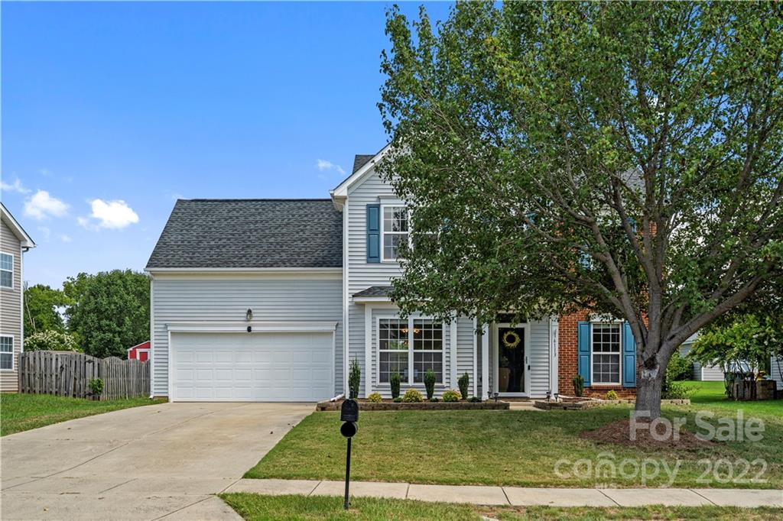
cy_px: 260
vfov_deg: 37.8
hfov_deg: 54.4
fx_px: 761
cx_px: 392
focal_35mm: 35
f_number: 8
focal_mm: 35
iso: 200
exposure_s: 1/40
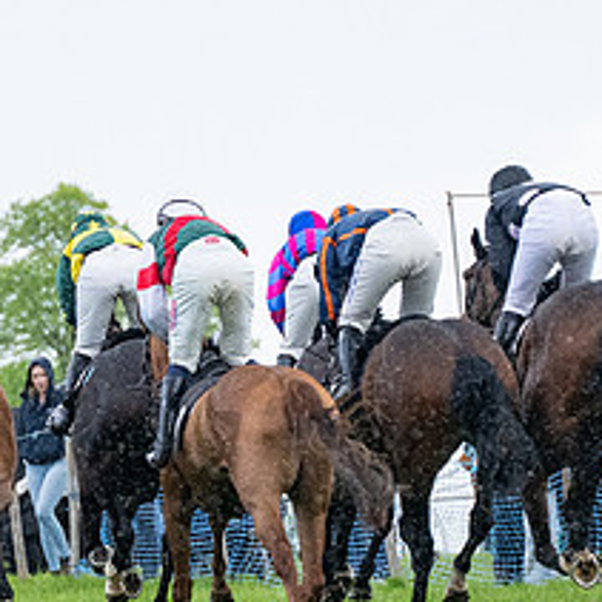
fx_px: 6749
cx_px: 439
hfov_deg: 5.1
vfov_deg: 5.1
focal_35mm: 343
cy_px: 445
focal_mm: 98
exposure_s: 1/1600
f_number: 4
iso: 2000
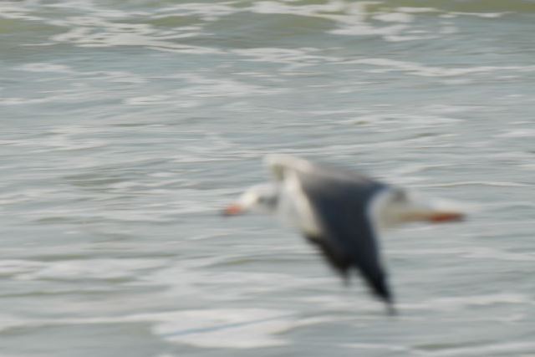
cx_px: 268
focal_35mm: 450
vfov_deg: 3.1
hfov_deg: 4.6
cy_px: 178
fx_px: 6689
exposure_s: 1/350
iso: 200
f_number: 13
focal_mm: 300
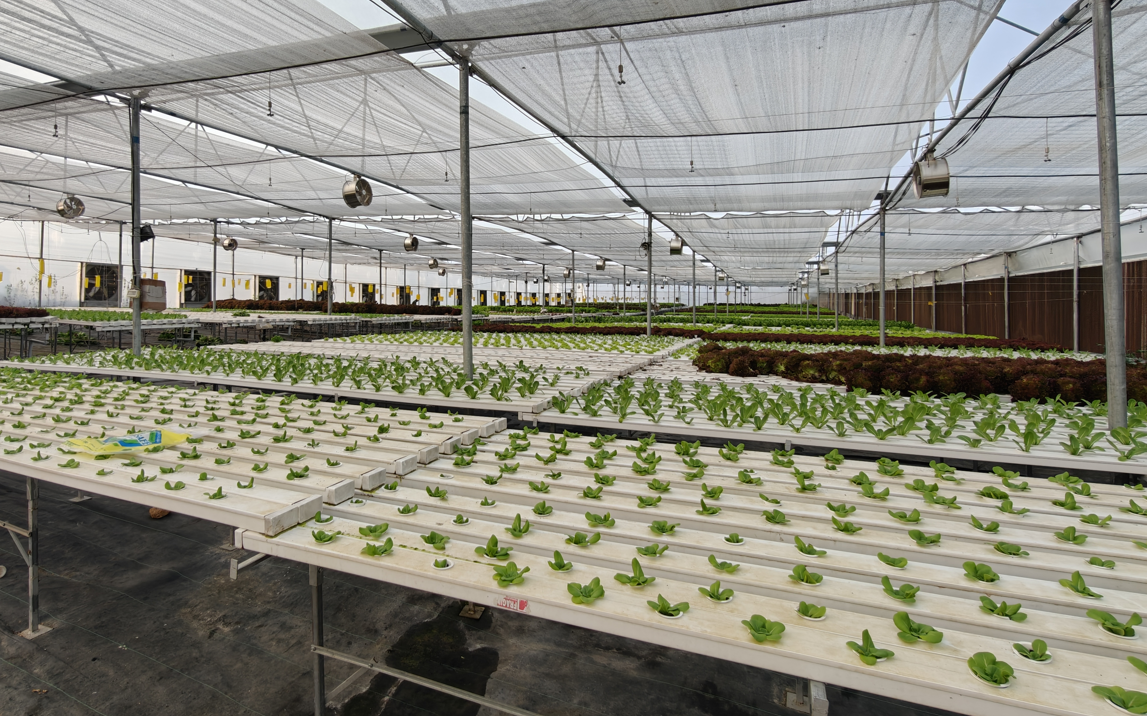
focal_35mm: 19
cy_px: 301
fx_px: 594
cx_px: 497
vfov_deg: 61.9
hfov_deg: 87.5
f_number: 2
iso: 125
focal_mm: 2.3
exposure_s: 1/200
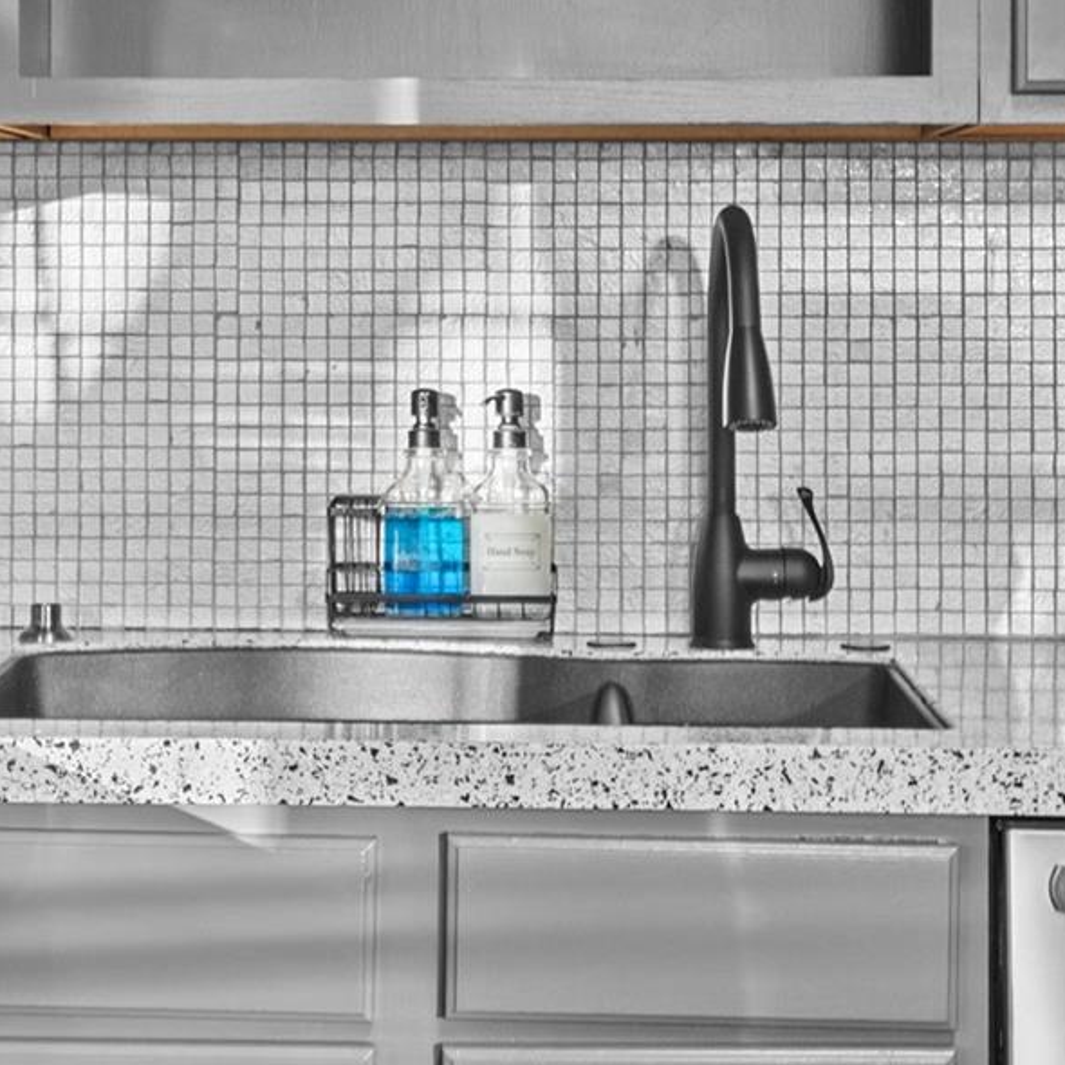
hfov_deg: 20.9
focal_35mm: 83
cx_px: 428
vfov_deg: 20.7
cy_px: 255
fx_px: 2889
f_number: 4.5
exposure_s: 1/8
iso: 200
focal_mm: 24
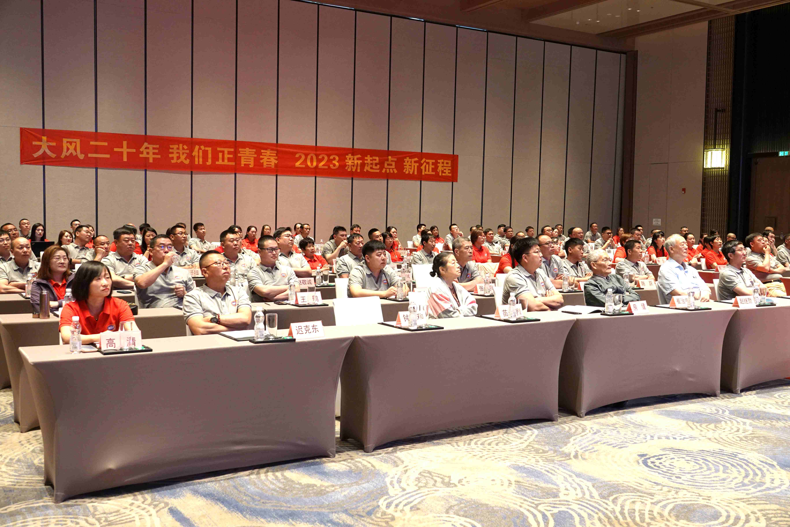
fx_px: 790
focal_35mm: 36
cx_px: 395
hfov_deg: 53.1
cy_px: 264
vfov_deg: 36.9
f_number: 3.2
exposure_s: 1/40
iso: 640
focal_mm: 13.31
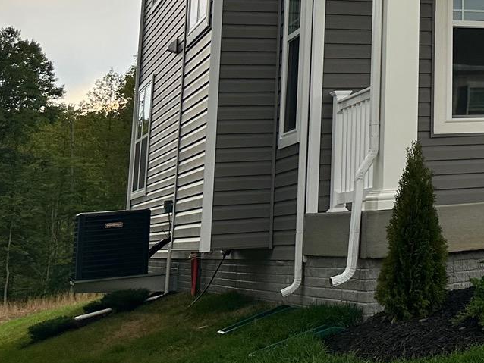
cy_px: -99
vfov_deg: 18.0
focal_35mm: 77
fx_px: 1077
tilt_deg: +14.8
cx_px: 701
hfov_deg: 21.7
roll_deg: +2.4
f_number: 1.78
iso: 80
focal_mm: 6.86
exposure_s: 1/667
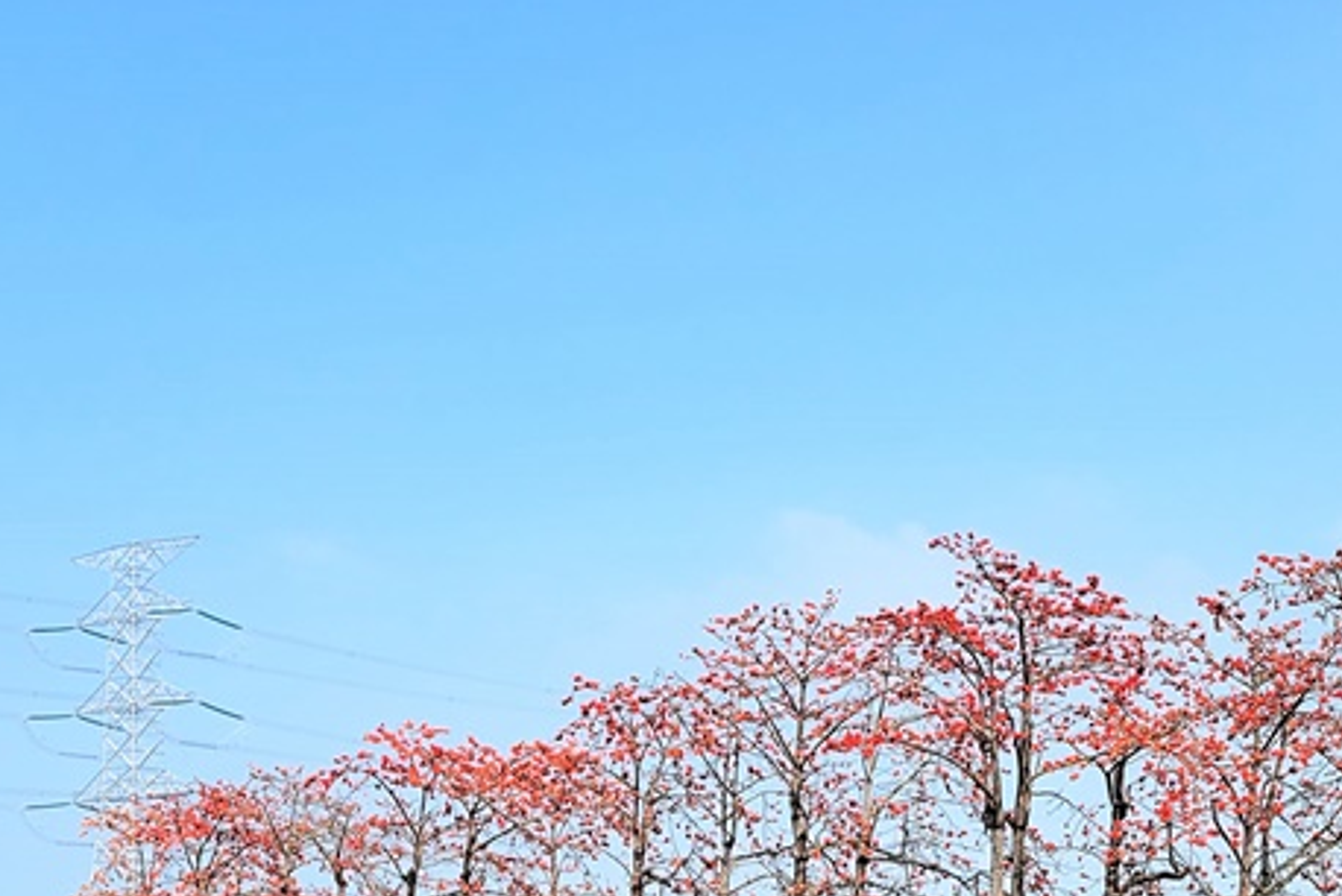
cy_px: 1016
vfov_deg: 21.7
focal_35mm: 59
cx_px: 481
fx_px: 2201
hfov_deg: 33.7
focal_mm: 5.4
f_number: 1.8
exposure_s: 1/3229
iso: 40
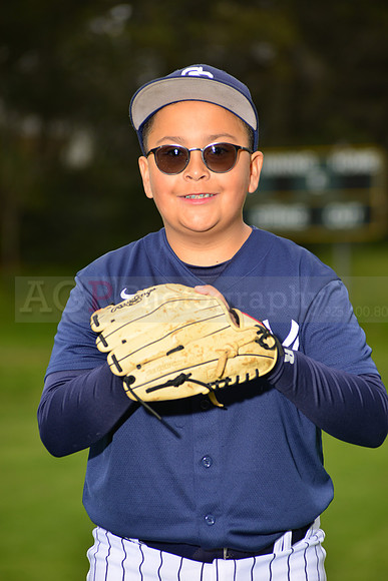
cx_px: 194
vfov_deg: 10.3
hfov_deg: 6.9
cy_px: 290
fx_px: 3231
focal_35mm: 200
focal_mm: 200
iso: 200
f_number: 6.3
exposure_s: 1/200
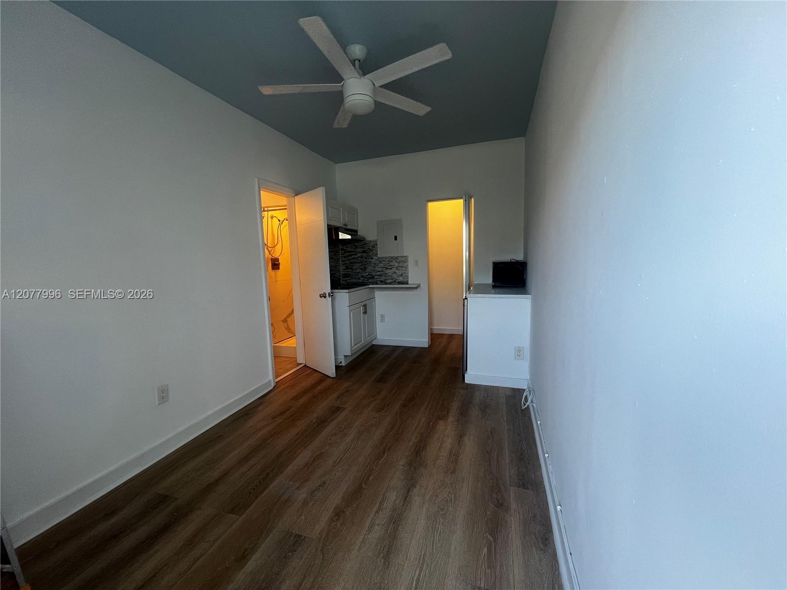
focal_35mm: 13
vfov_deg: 89.9
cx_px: 394
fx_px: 296
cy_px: 295
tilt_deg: -5.5
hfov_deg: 106.2
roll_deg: +2.4
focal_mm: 1.57
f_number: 1.8
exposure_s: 1/120
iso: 160
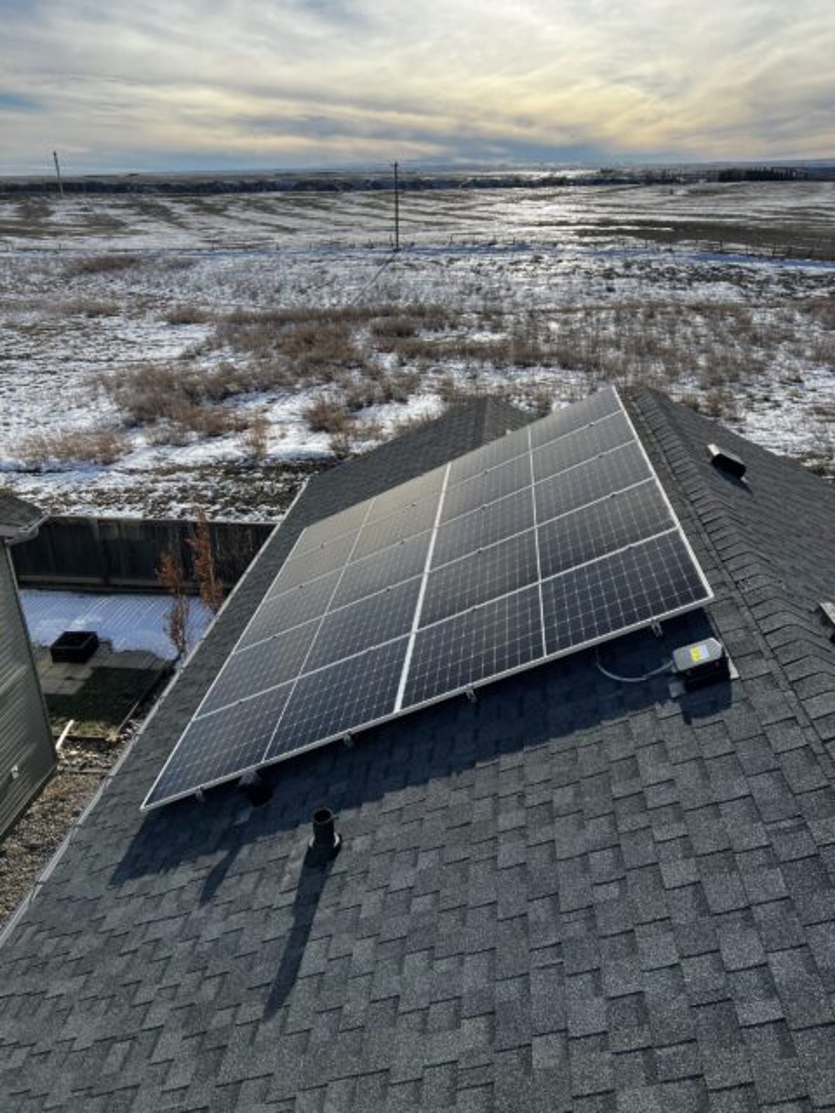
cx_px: 418
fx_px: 836
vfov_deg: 67.3
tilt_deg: -21.4
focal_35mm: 26
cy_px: 556
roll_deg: +0.8
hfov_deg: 53.1
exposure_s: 1/3831
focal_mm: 5.7
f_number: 1.5
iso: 50
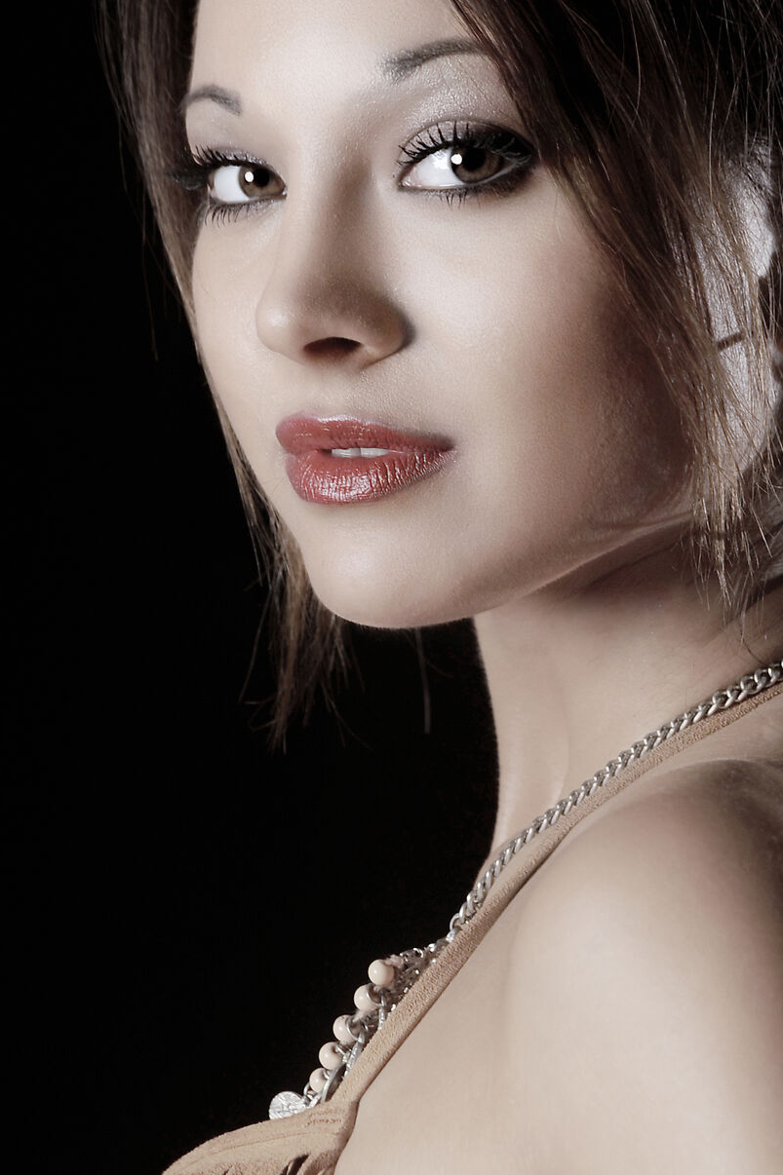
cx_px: 429
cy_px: 671
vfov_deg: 5.2
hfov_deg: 3.5
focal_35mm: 398
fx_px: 12995
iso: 200
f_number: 5.6
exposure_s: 1/125
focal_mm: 200
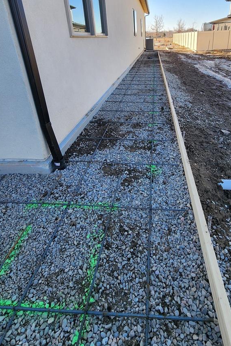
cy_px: 125
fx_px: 183
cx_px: 140
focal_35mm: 19
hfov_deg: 63.8
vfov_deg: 84.8
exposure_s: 1/566
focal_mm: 2.2
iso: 50
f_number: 2.2
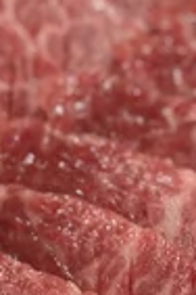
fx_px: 2409
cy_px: -31
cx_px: 56
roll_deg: -0.5
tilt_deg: -31.0
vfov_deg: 6.9
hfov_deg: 4.7
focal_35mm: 295
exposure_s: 1/50
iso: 64
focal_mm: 5.96
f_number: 1.6
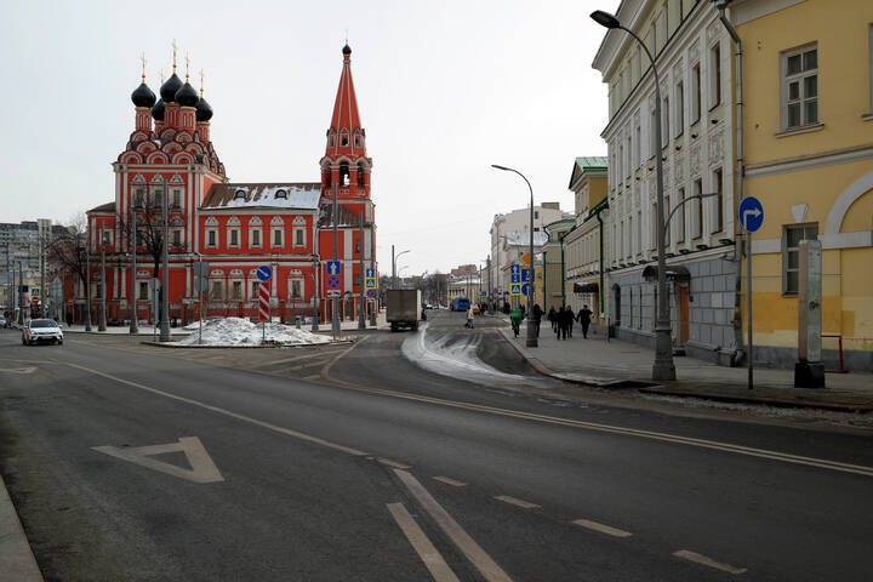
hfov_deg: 61.9
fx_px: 727
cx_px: 436
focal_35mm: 30
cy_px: 291
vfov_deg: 43.6
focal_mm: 20
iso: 100
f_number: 5.6
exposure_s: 1/400
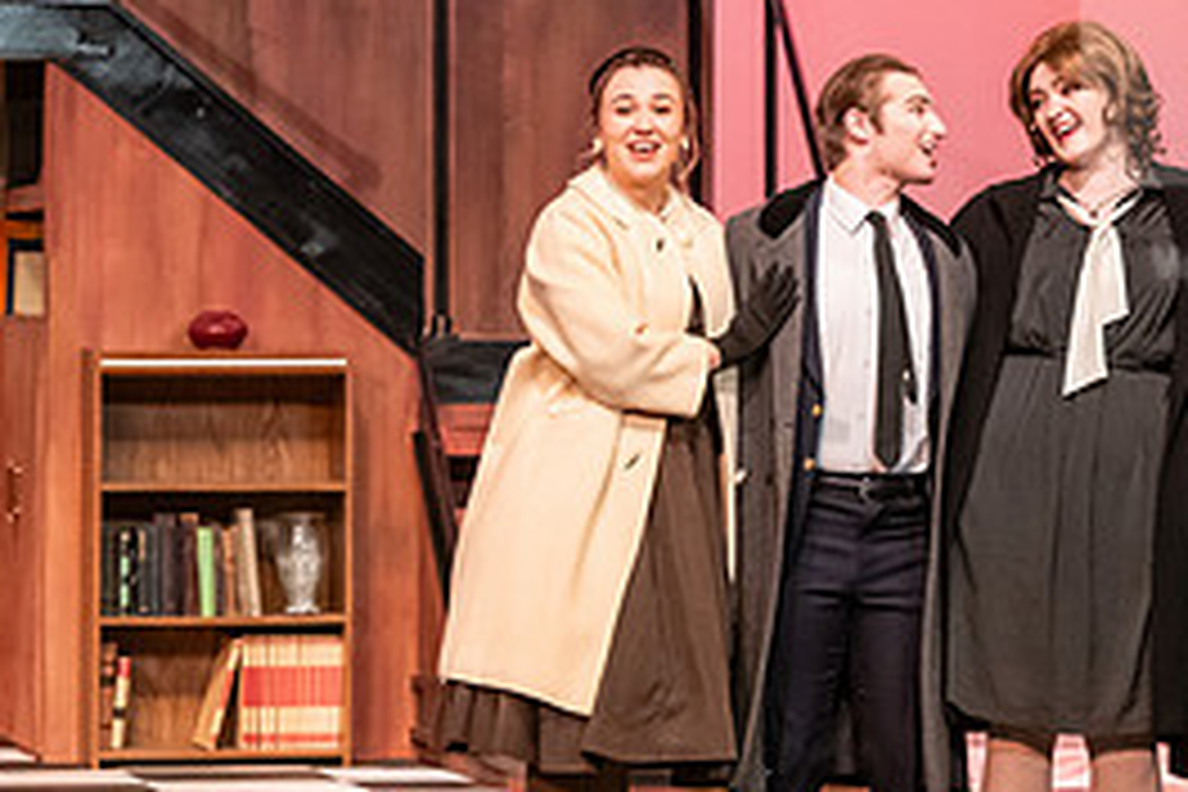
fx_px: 7985
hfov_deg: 8.5
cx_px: 945
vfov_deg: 5.7
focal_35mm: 242
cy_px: 353
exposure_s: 1/200
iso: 3200
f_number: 3.5
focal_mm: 110
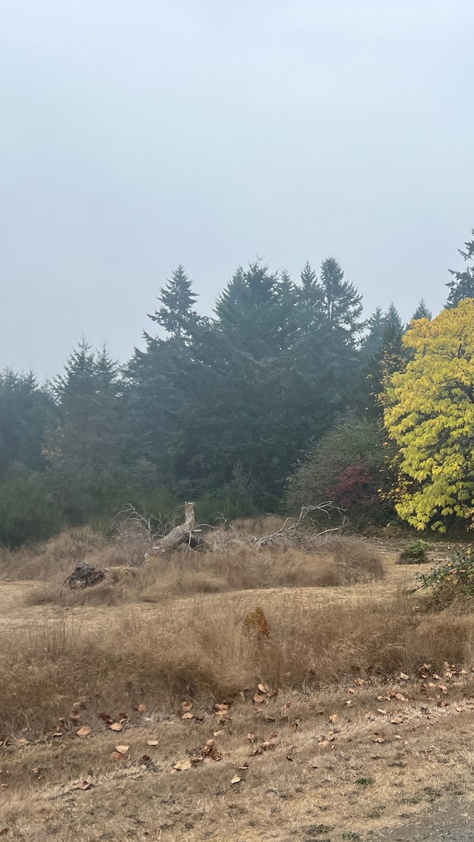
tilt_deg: +4.2
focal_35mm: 38
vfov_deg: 52.8
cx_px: 425
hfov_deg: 29.9
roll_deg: +0.3
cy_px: 420
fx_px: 849
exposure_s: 1/1395
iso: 50
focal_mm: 5.7
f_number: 1.5
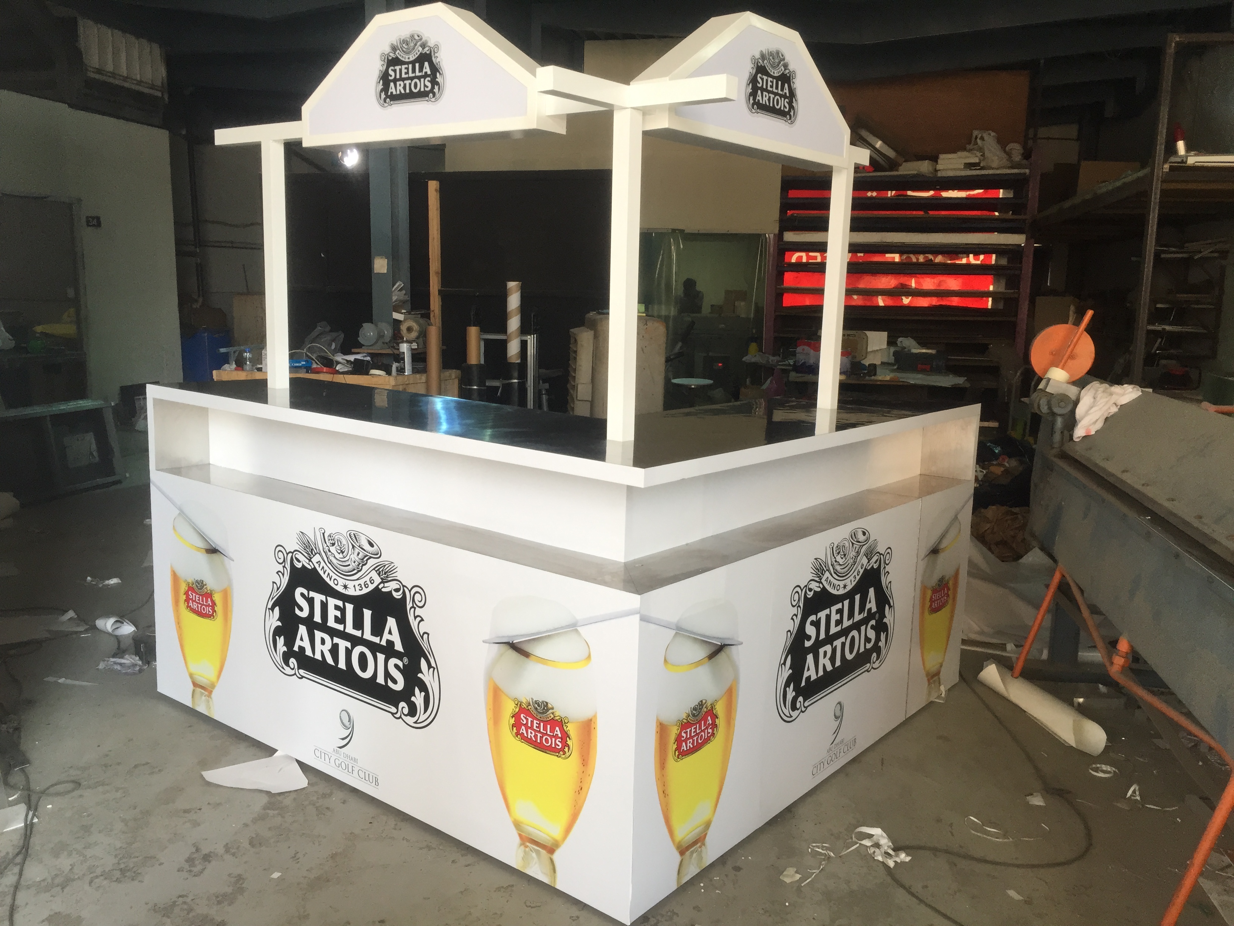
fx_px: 1034
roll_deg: -2.1
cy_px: 463
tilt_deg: -9.9
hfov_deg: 61.7
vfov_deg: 48.2
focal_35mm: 29
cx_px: 617
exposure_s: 1/40
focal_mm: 4.15
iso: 32
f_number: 2.2
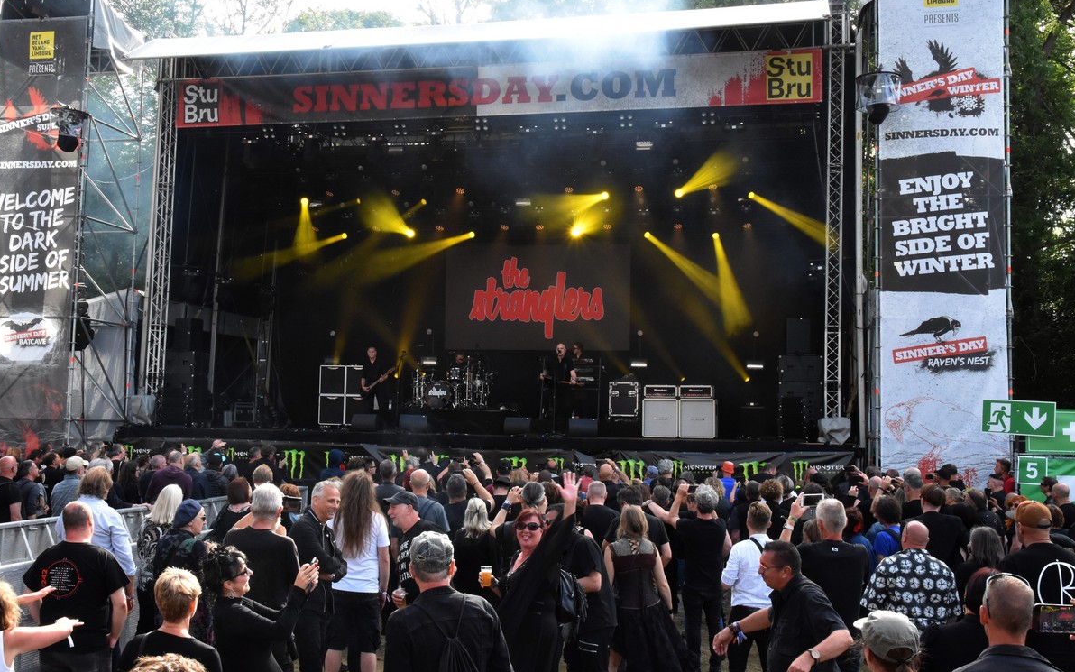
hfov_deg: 49.3
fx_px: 1172
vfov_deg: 32.0
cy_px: 341
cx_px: 536
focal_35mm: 40
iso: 2000
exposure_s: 1/200
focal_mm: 26
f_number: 13
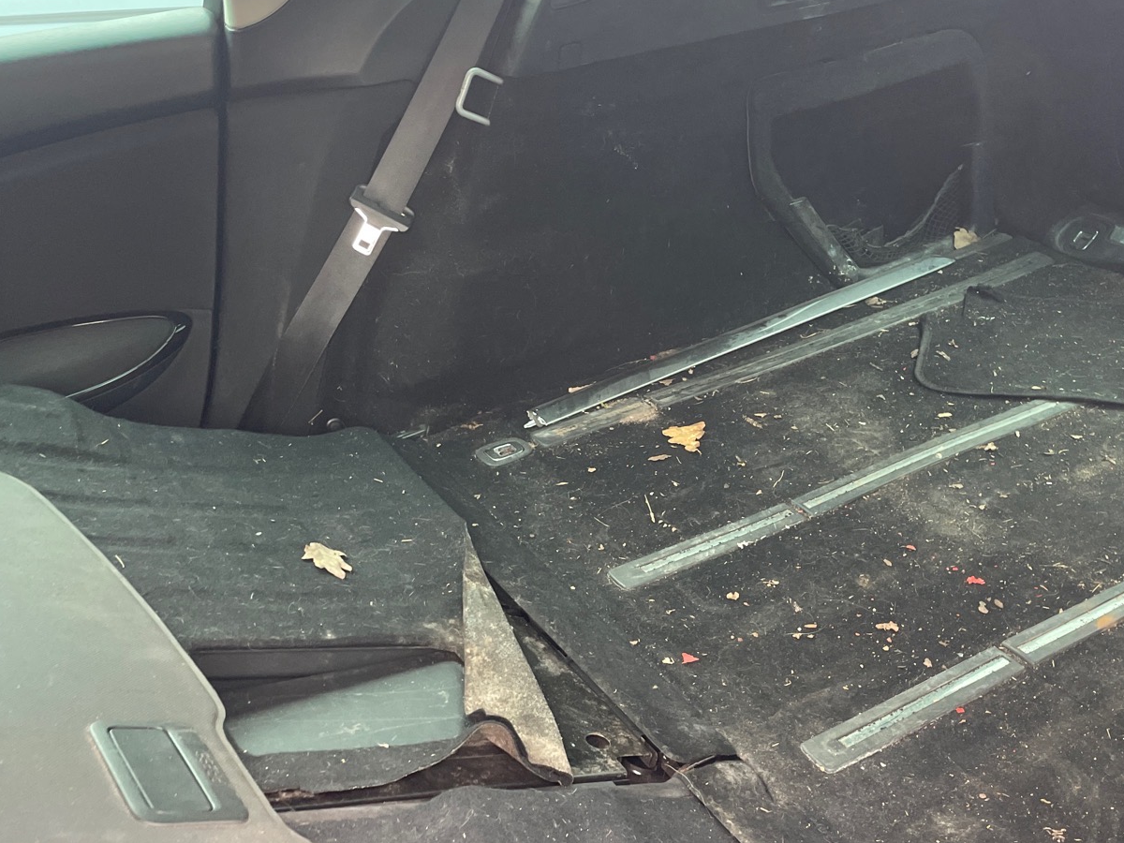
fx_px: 1266
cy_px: 414
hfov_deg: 47.5
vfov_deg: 36.8
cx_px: 690
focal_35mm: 39
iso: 125
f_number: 1.6
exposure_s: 1/60
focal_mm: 4.2
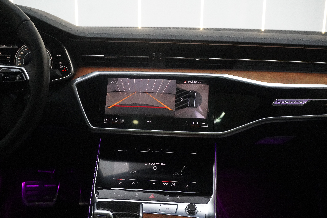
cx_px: 164
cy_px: 109
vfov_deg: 34.2
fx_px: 354
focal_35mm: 39
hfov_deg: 49.6
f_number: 6.3
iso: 6400
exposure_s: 1/100
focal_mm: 26
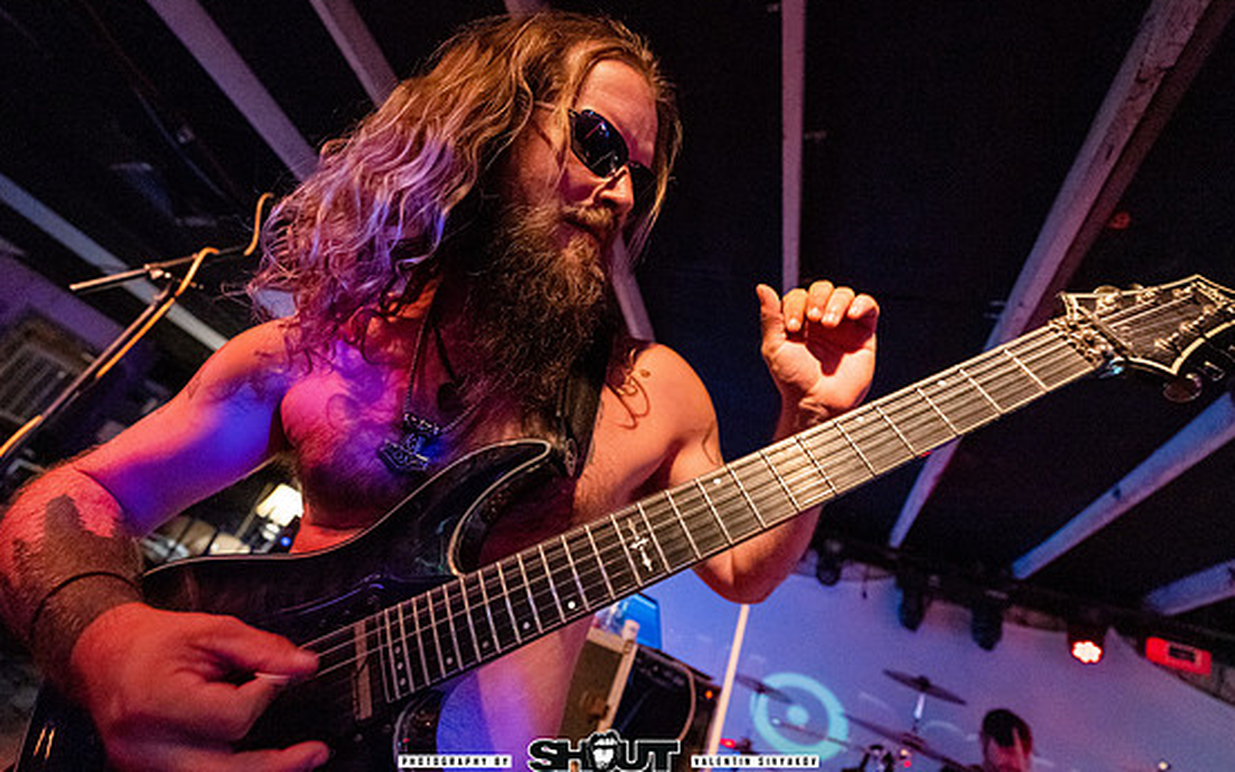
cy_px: 399
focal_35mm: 15
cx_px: 609
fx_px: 505
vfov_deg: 74.8
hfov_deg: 101.5
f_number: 2.8
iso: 3200
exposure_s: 1/250
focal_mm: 14
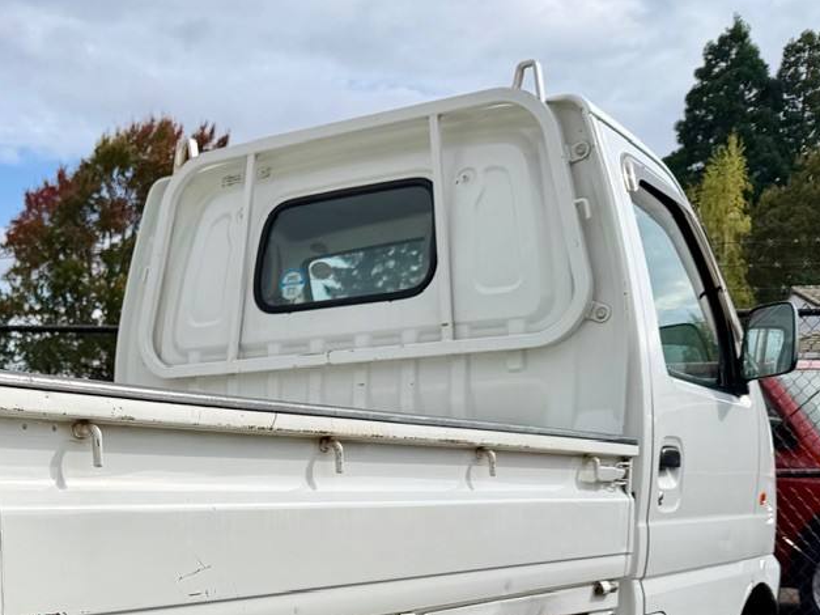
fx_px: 1161
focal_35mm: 49
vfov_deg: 27.8
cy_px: 624
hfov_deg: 37.0
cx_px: 122
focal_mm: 6.76
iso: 80
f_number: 1.78
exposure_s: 1/4975
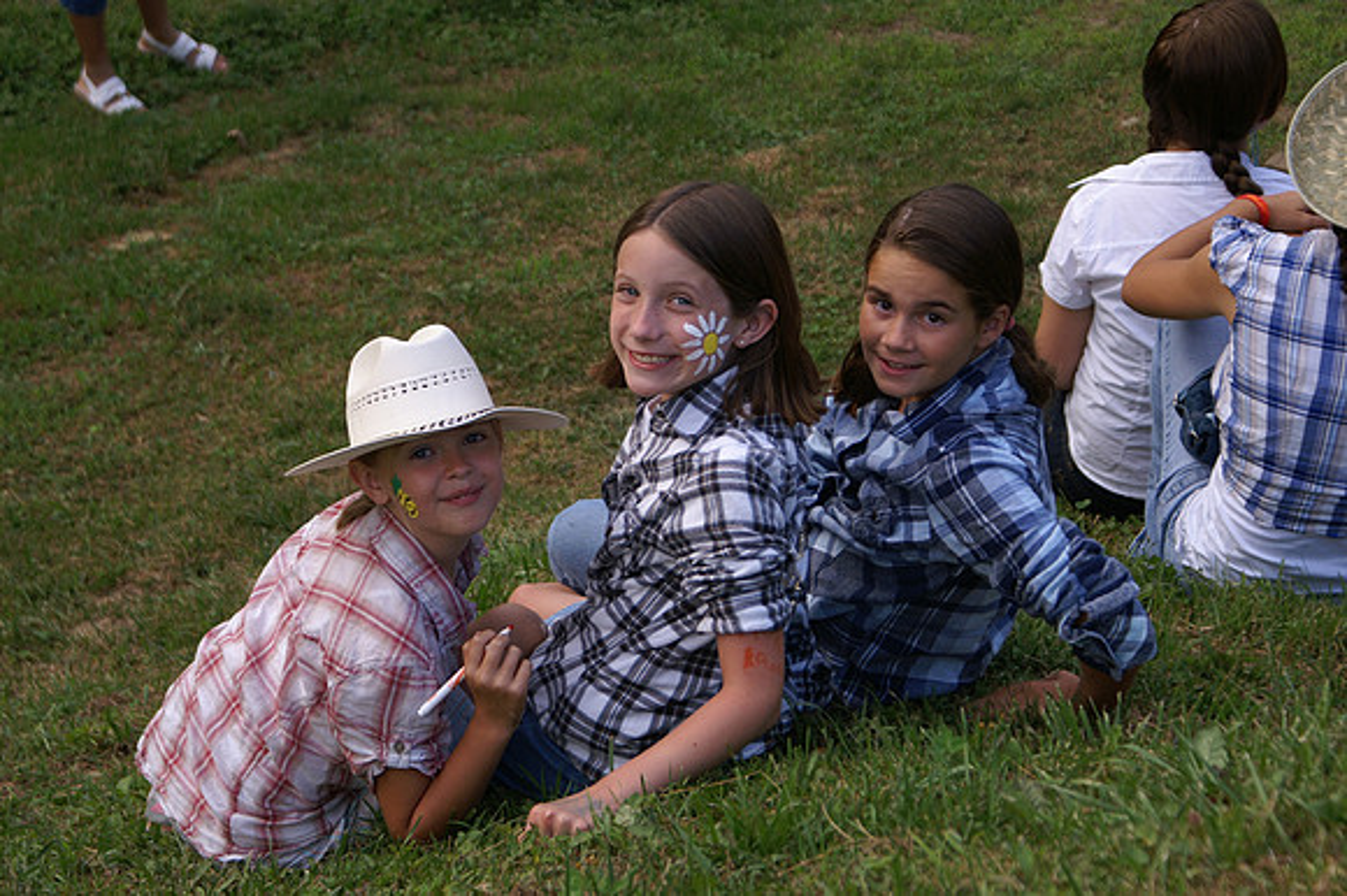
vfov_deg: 13.0
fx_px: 3926
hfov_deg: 19.5
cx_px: 674
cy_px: 448
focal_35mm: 105
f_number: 5.6
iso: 200
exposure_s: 1/160
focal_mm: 70
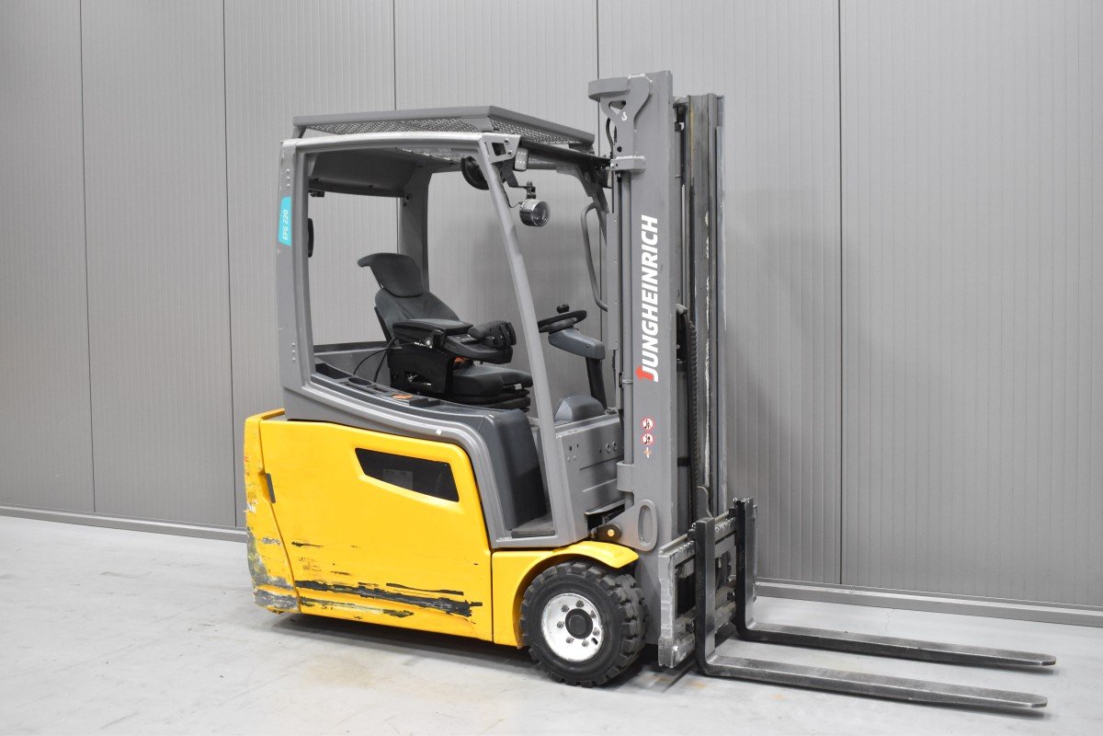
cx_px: 552
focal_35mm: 36
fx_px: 1103
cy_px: 368
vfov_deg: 36.9
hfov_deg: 53.1
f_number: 5
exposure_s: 1/30
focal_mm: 24
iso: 1600
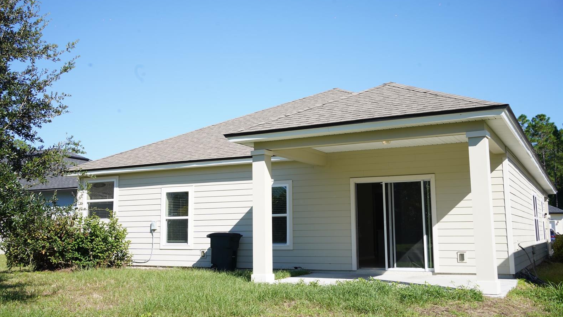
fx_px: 552
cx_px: 280
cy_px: 151
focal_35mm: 37
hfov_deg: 54.0
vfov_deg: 32.0
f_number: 13
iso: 100
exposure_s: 1/60
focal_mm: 35
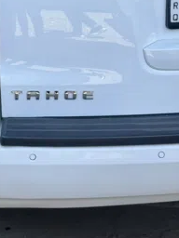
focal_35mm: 100
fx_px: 689
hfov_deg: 14.6
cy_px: 4
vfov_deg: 19.1
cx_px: 1
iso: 64
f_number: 1.78
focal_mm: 6.76
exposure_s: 1/1055
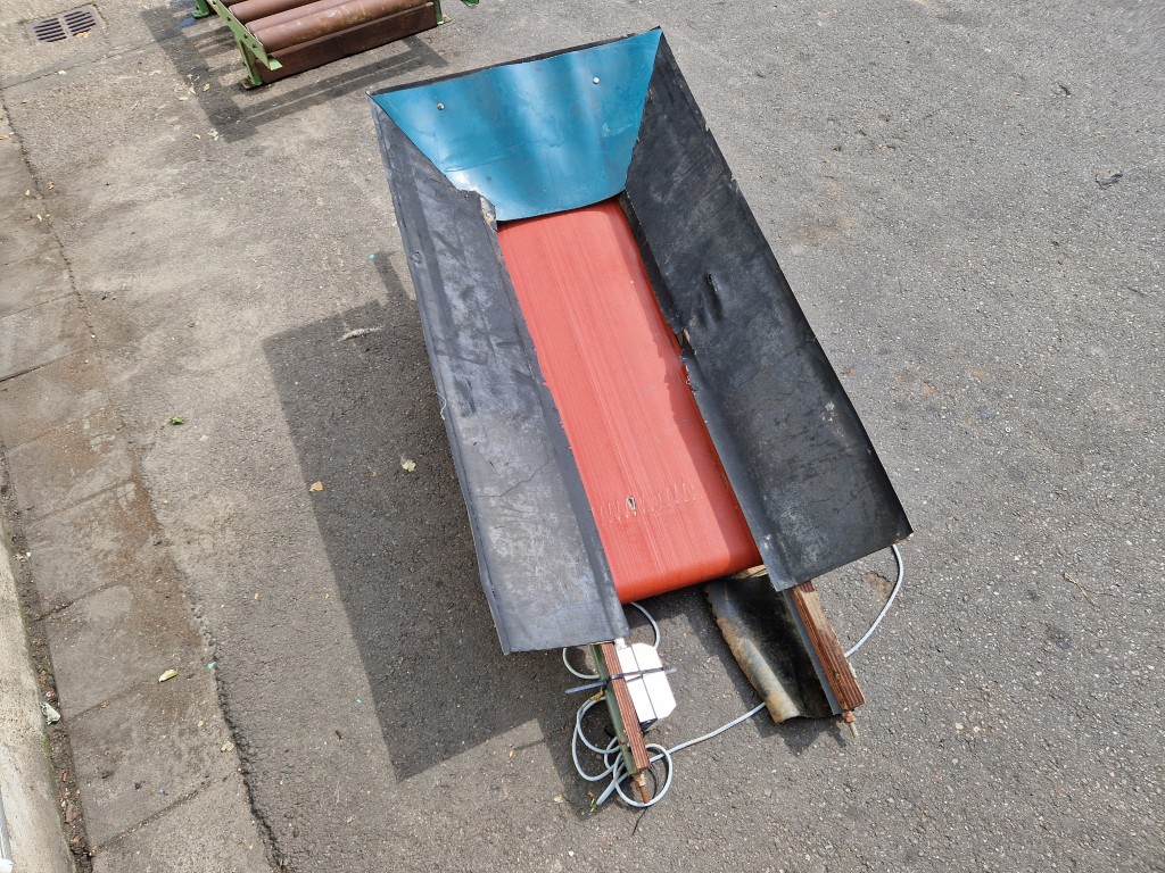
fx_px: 774
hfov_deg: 73.9
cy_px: 436
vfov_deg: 58.9
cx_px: 582
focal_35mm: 23
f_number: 1.8
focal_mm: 5.4
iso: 50
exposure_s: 1/762
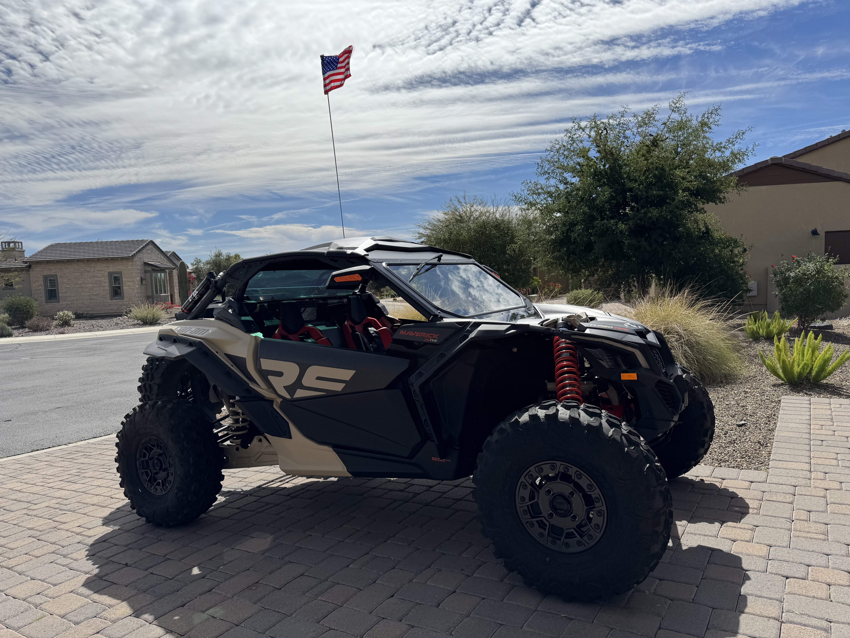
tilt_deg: -5.2
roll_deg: +2.7
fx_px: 589
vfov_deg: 56.8
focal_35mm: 24
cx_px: 425
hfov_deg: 71.6
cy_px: 319
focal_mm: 6.76
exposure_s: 1/12346
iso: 80
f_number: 1.78
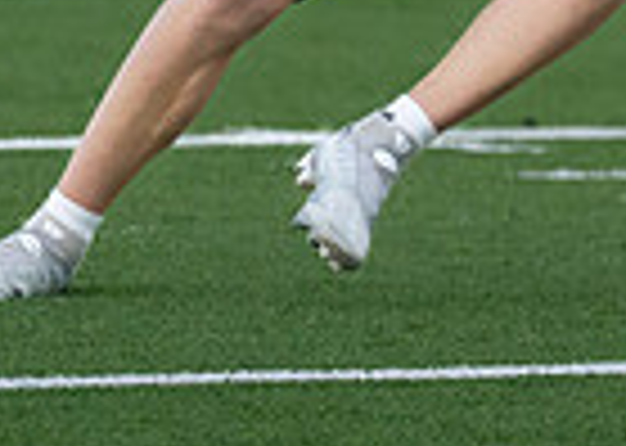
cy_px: -240
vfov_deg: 1.0
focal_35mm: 1371
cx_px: 786
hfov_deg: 1.5
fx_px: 24351
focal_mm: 157
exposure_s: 1/2000
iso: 800
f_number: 2.8
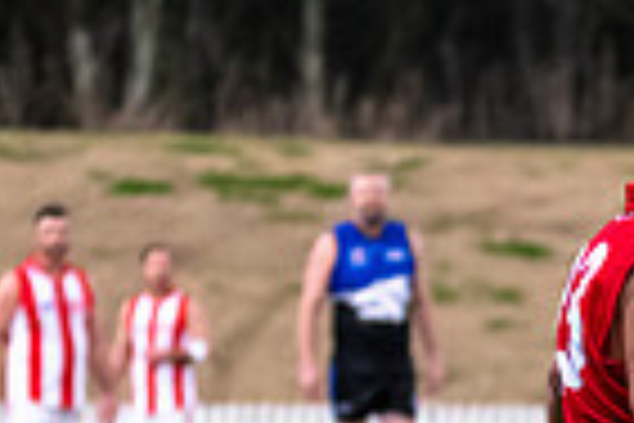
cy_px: 688
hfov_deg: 2.2
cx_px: 1086
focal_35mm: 954
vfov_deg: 1.4
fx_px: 16800
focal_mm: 180
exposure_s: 1/1600
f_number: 5
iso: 2800
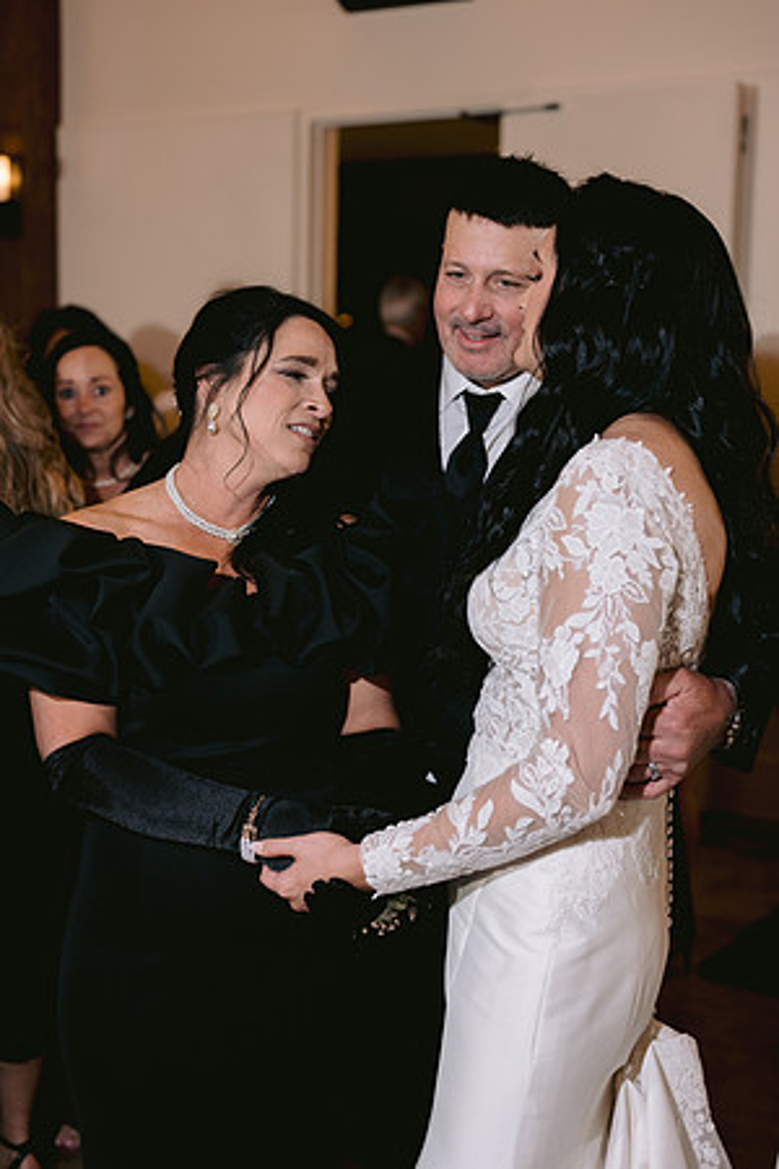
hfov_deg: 27.0
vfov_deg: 39.6
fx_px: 1623
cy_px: 584
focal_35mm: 50
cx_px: 390
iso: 800
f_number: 2.8
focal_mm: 50
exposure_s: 1/125
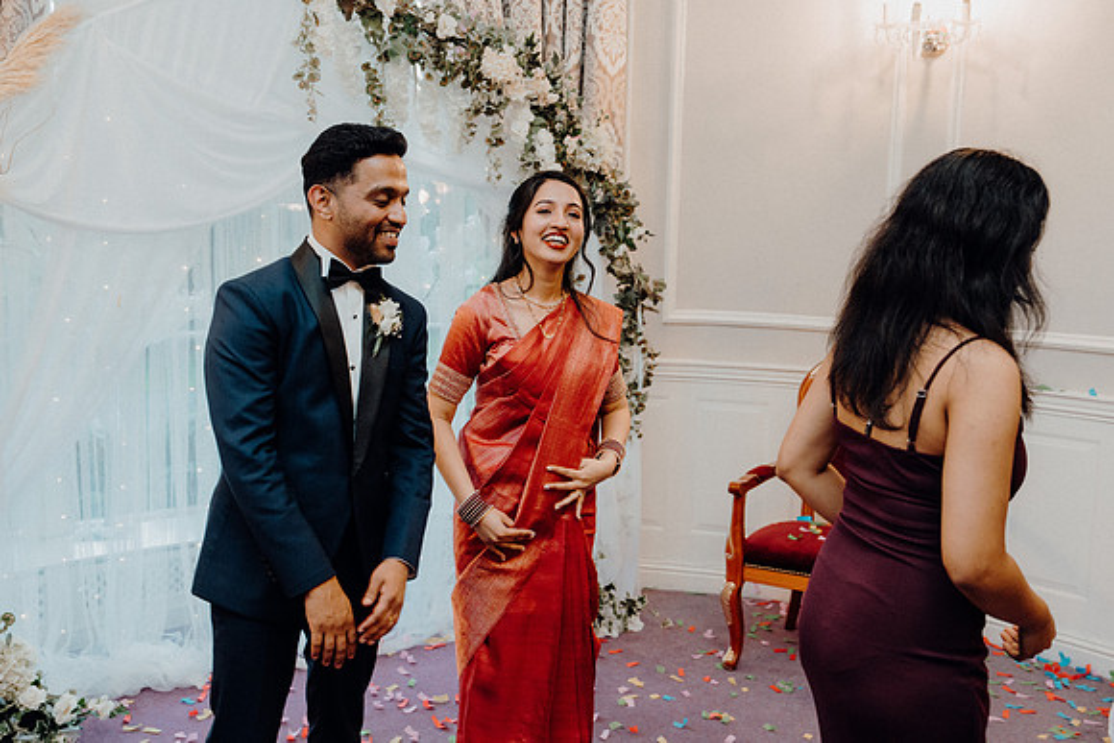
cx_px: 557
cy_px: 372
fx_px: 1083
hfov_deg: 54.4
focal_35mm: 35
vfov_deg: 37.9
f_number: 3.5
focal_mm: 35
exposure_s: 1/200
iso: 2500
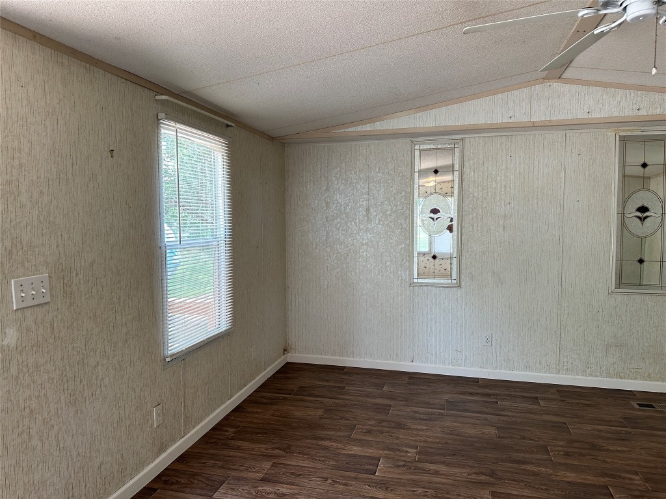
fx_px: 462
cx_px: 333
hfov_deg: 71.6
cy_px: 250
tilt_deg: -2.9
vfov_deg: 56.8
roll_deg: -0.1
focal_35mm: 24
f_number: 1.78
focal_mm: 6.86
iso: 125
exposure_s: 1/120
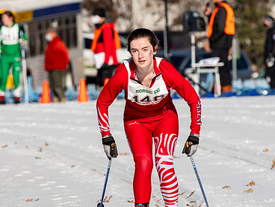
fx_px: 6705
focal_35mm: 844
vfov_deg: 1.8
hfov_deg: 2.3
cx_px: 78
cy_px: 108
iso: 400
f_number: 7.1
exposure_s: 1/2000
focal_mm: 300
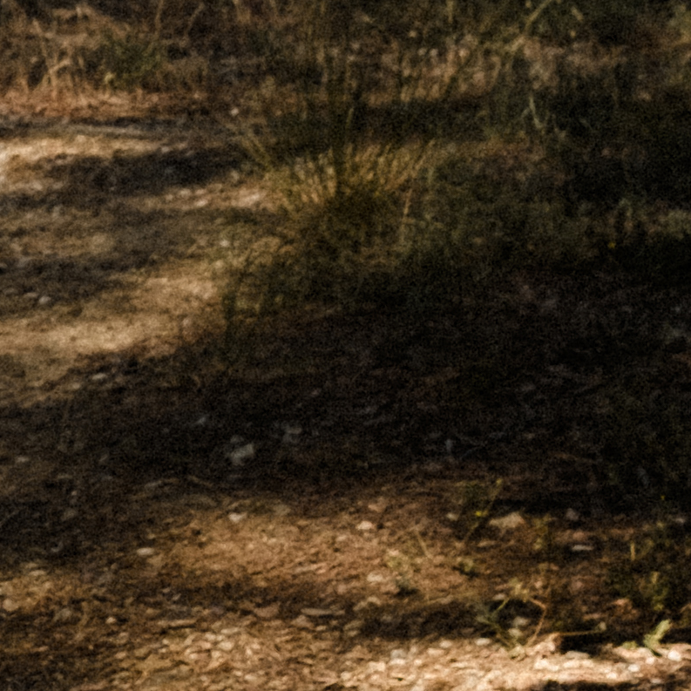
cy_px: -483
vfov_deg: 5.9
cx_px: -1529
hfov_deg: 5.6
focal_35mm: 290
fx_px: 6549
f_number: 2.8
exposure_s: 1/1250
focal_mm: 23
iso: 125
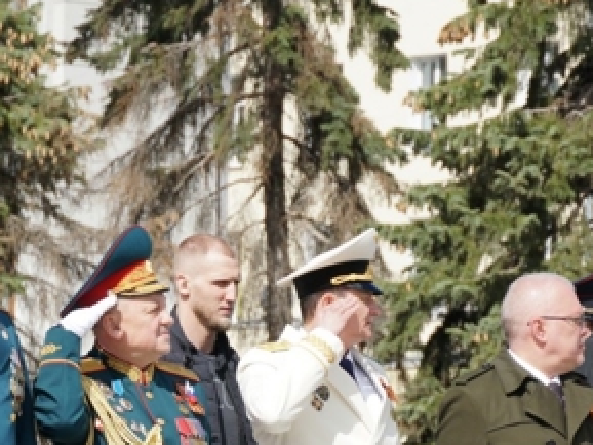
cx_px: 162
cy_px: 457
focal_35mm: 277
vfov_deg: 5.4
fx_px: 4747
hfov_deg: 7.1
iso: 100
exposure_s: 1/500
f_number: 5.6
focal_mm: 74
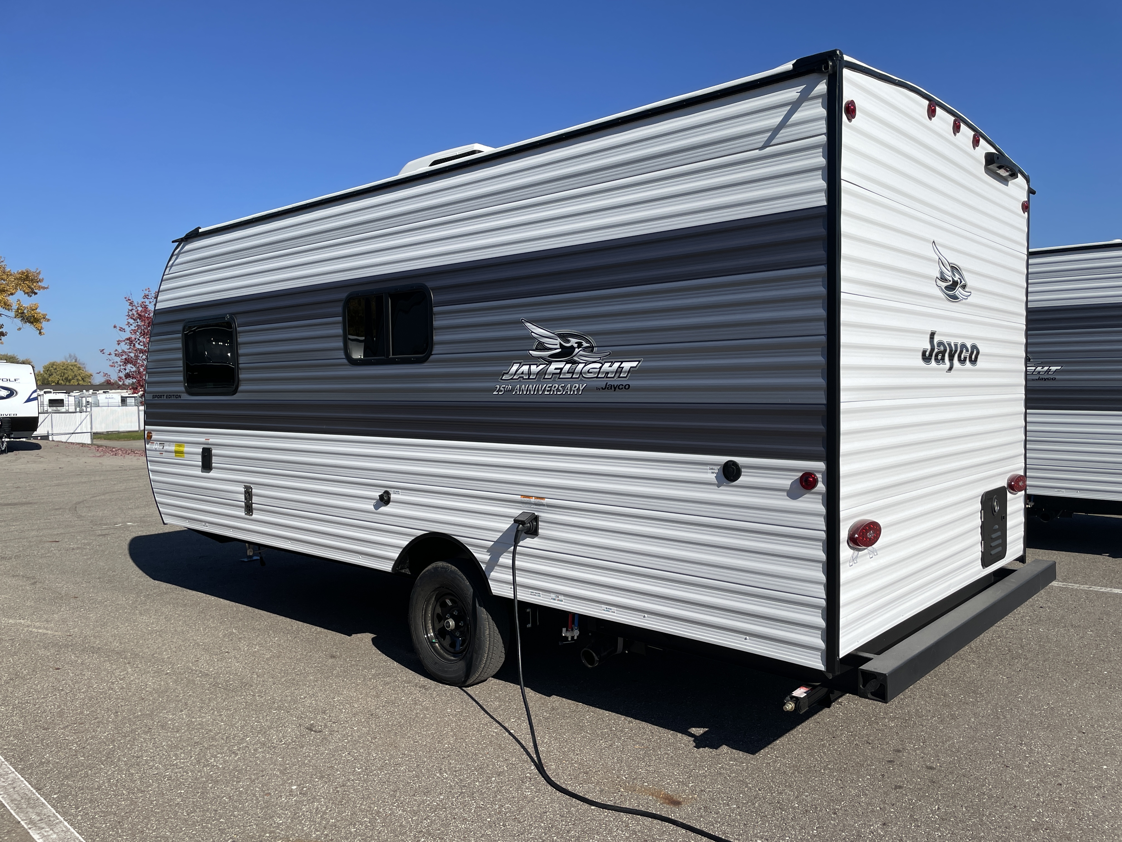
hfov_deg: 67.3
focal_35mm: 26
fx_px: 843
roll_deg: +1.9
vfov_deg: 53.1
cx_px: 561
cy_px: 421
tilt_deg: -2.1
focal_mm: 4.2
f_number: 1.6
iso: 32
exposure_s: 1/5556
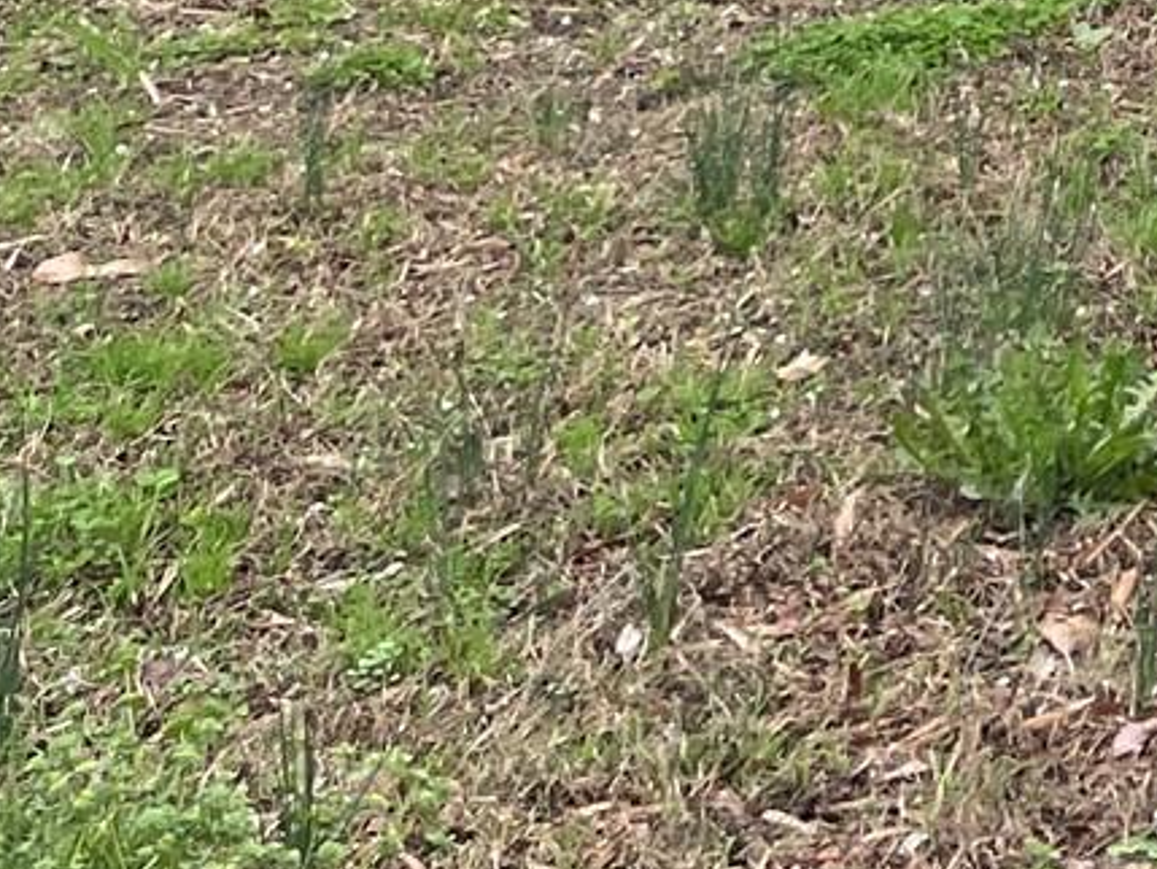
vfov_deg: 10.5
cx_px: 2621
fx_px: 4146
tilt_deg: +2.3
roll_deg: +0.2
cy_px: -1142
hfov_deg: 12.9
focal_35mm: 124
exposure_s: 1/304
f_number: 1.6
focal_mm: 4.2
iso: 32
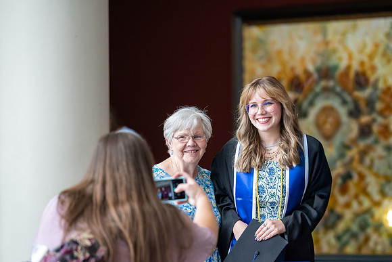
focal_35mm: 183
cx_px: 235
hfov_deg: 11.2
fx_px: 1995
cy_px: 157
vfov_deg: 7.5
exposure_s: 1/320
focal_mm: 145
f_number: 2.8
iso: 400
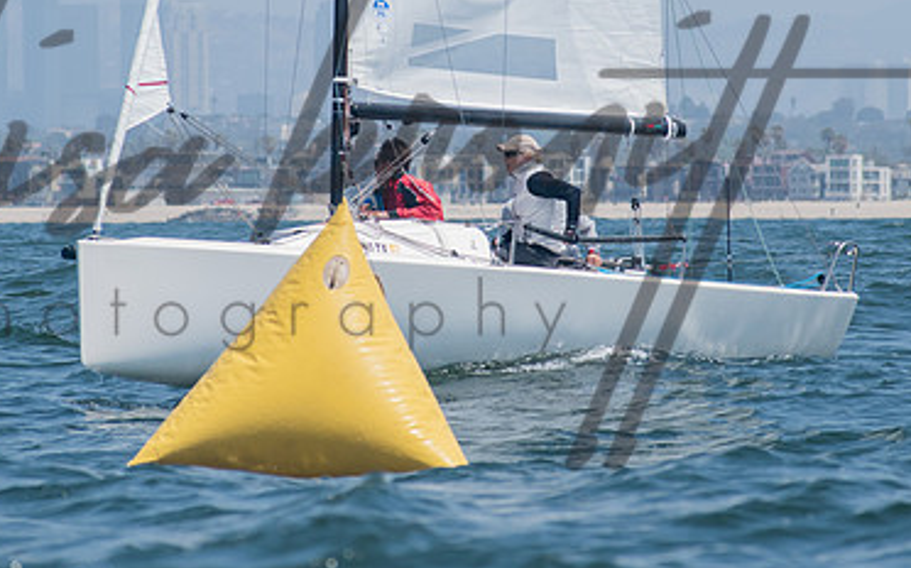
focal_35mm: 442
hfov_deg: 4.8
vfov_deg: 3.0
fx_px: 10967
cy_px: 131
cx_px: 447
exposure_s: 1/1250
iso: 400
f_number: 8
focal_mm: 180
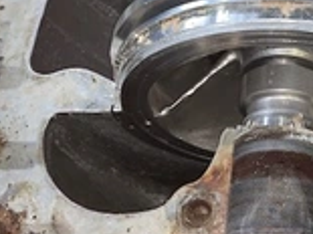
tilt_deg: -55.2
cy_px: 12
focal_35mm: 67
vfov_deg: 21.3
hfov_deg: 27.3
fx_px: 605
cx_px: 315
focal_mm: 4.25
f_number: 1.8
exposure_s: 1/17
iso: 50
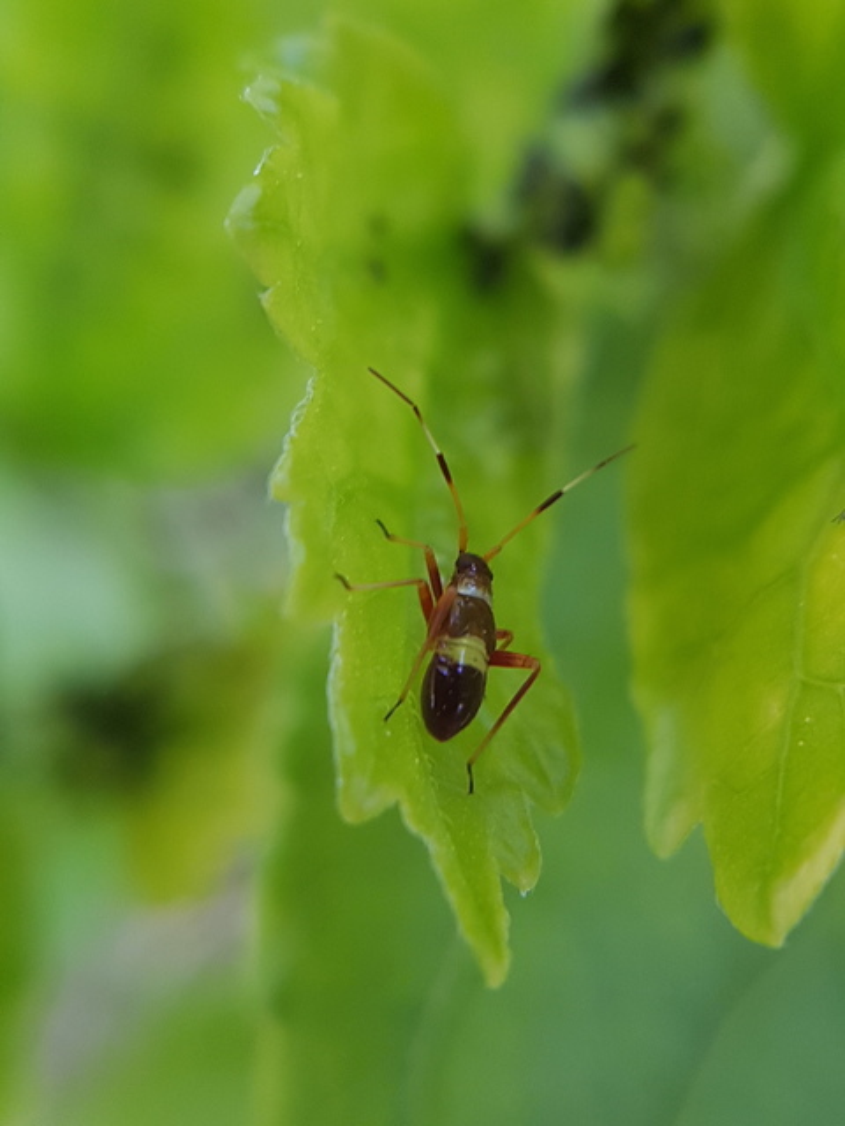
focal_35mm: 26
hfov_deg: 53.1
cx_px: 422
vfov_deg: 67.3
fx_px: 846
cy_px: 563
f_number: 1.7
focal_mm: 4.2
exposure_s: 1/100
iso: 100
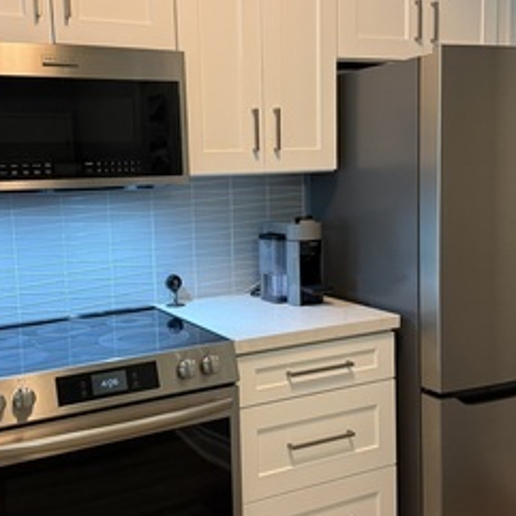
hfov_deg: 38.3
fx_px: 742
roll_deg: +1.3
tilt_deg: -6.9
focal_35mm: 44
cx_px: 234
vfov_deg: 38.3
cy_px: 259
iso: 320
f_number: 1.78
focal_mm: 6.76
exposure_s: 1/60
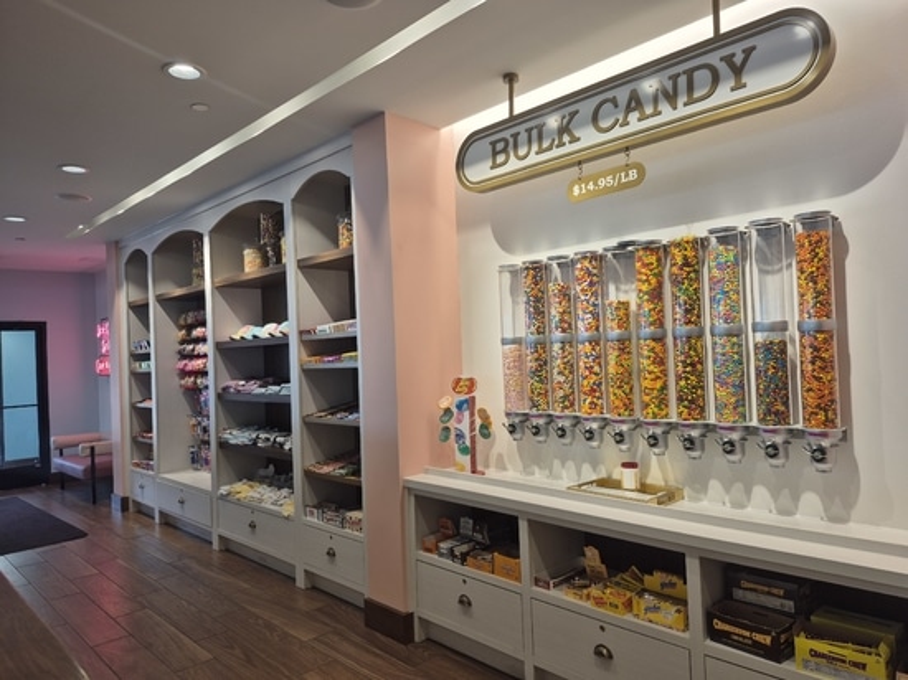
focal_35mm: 23
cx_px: 454
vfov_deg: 58.8
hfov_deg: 73.9
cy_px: 340
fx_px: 603
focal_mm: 5.4
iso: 32
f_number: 1.8
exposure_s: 1/120
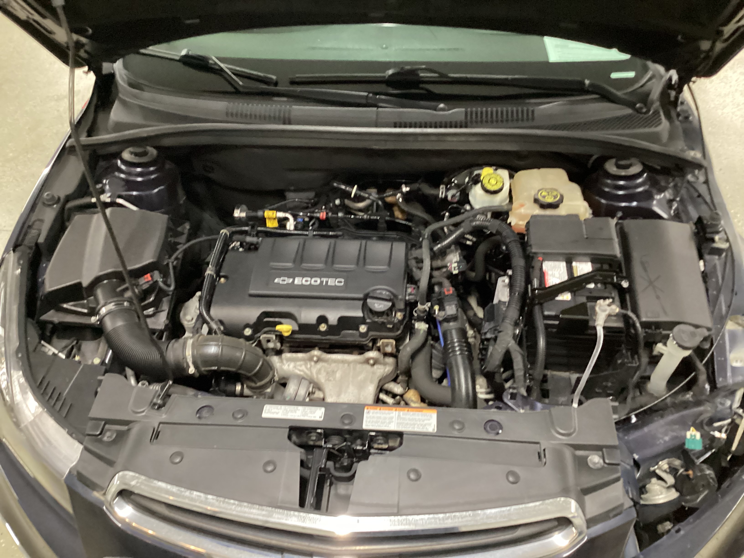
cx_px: 372
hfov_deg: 58.4
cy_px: 279
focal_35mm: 31
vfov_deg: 45.4
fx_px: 666
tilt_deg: -42.5
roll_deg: +1.8
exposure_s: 1/30
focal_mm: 3.3
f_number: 2.4
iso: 800
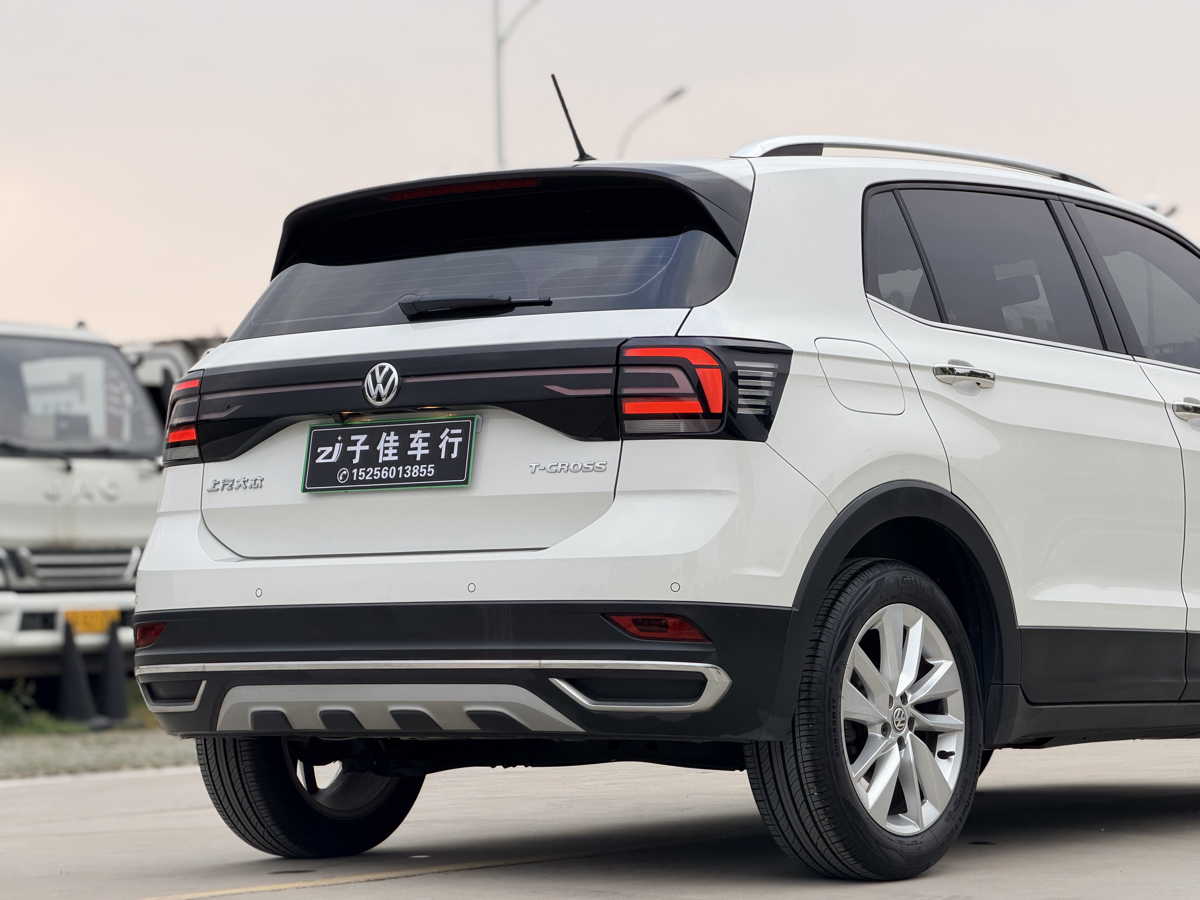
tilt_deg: +2.2
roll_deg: +1.3
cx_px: 600
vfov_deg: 14.8
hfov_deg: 19.6
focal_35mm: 100
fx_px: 3467
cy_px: 450
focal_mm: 16.89
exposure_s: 1/141
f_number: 2.8
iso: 50
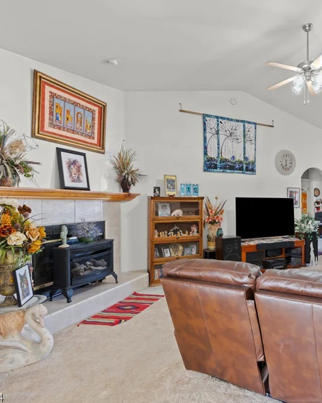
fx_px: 274
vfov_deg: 72.6
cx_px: 260
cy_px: 200
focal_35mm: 23
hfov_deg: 56.2
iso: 160
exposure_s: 8
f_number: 9
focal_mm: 16
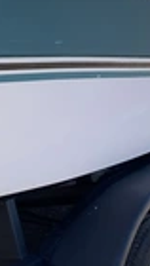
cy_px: 82
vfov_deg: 23.5
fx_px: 635
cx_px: -66
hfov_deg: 12.9
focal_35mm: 90
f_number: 1.8
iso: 25
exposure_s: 1/912
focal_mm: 3
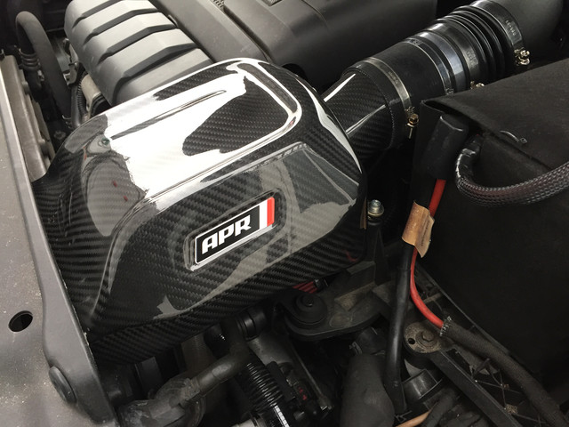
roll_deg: +1.0
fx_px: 477
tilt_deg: -43.3
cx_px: 284
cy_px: 214
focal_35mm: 29
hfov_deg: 61.7
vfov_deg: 48.2
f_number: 2.2
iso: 50
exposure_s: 1/30
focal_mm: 4.15
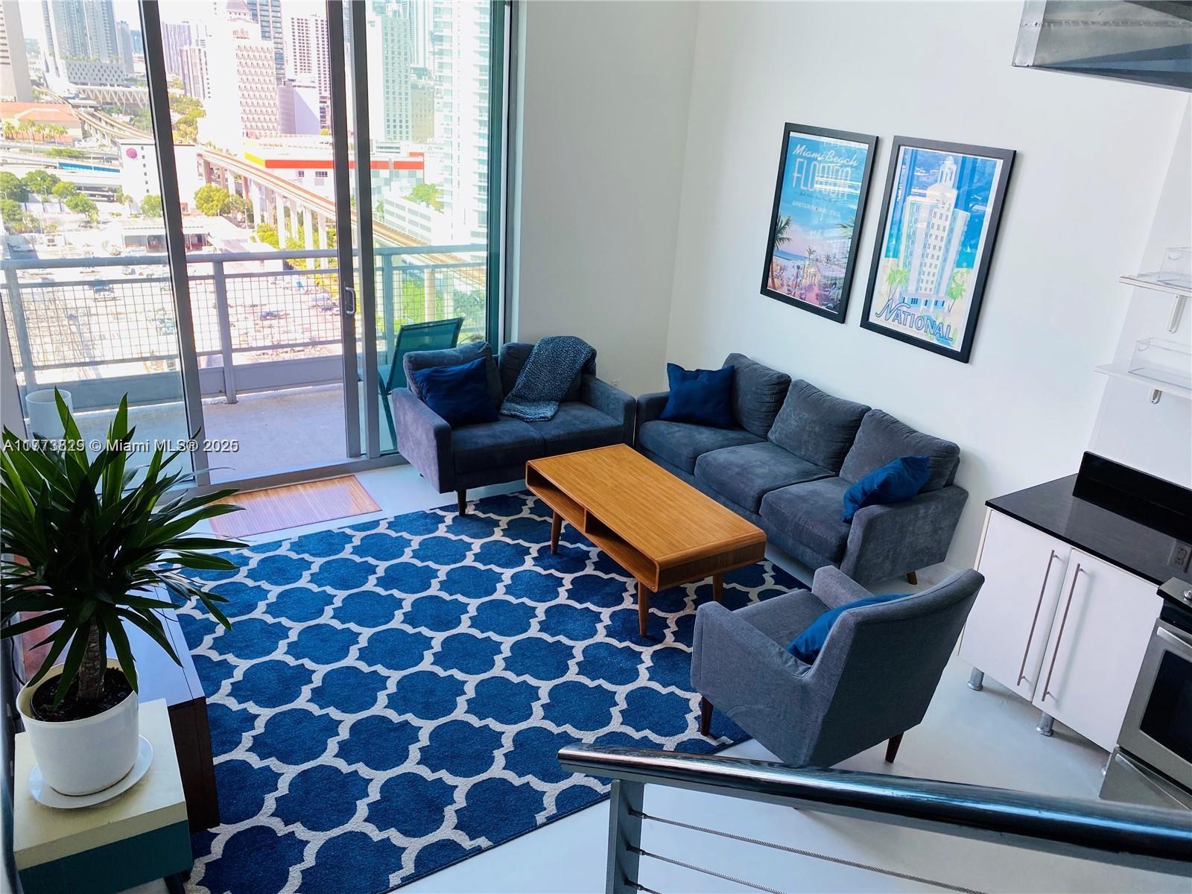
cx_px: 596
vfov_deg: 53.1
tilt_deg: -22.2
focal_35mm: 26
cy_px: 447
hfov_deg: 67.3
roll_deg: -3.5
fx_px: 895
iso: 32
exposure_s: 1/128
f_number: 1.8
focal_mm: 4.25
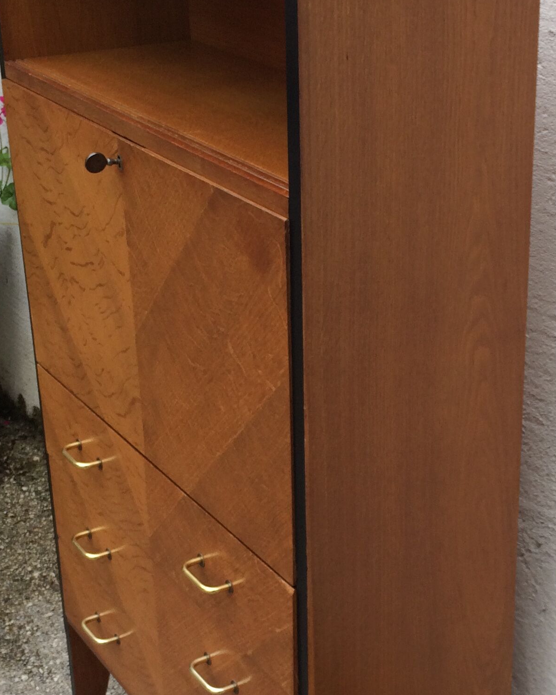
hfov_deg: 24.4
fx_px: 1275
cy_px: 473
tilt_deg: -27.3
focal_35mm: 62
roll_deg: -1.7
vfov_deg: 30.2
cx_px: 402
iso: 32
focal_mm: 4.15
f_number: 2.2
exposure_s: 1/182
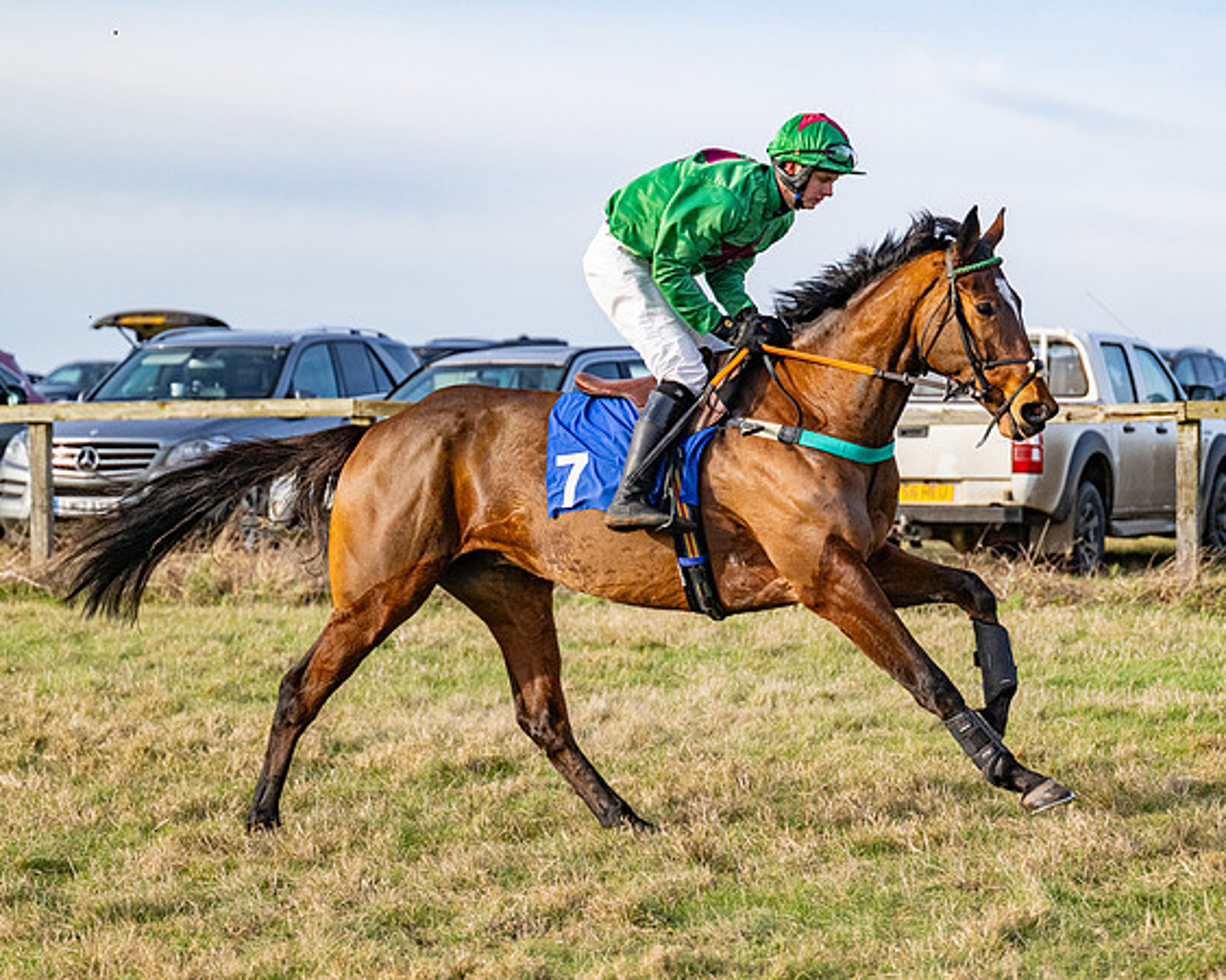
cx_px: 752
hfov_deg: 14.1
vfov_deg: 11.3
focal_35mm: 136
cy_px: 475
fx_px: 4951
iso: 800
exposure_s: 1/6400
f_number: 4
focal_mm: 99
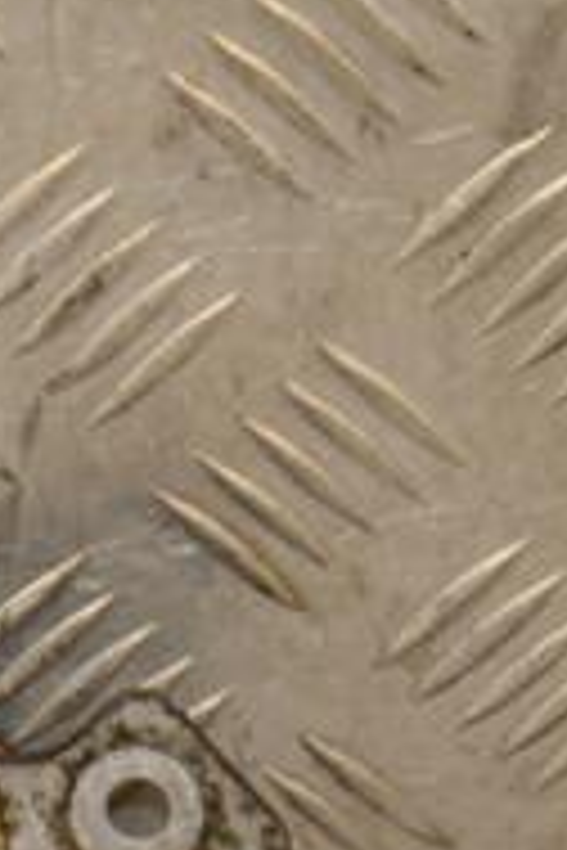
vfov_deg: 7.0
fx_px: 6969
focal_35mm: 295
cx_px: 22
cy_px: 863
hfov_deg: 4.7
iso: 800
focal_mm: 62
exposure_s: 1/200
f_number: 5.6
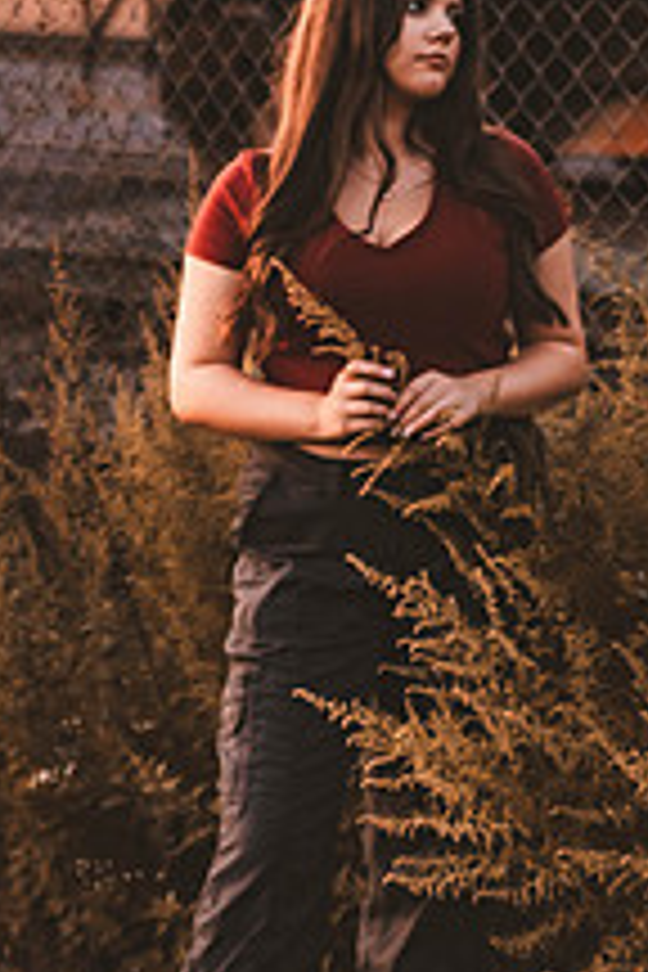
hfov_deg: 8.8
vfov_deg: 13.1
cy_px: 324
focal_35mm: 156
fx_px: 4212
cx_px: 400
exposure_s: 1/100
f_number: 2.8
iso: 1000
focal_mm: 75
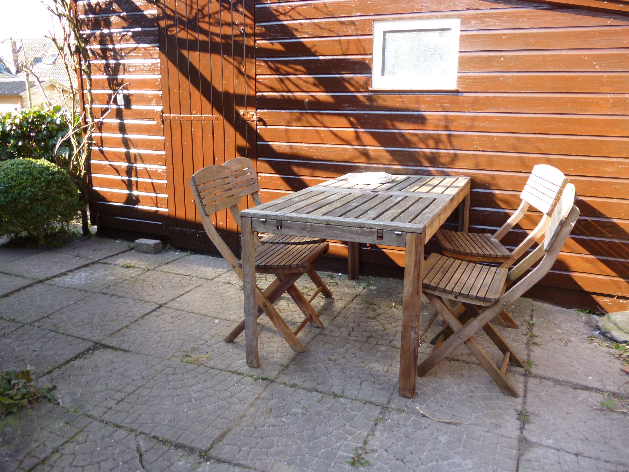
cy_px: 236
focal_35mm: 28
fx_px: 509
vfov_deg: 49.7
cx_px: 314
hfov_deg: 63.4
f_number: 3.1
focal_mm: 5
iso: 100
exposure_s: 1/80
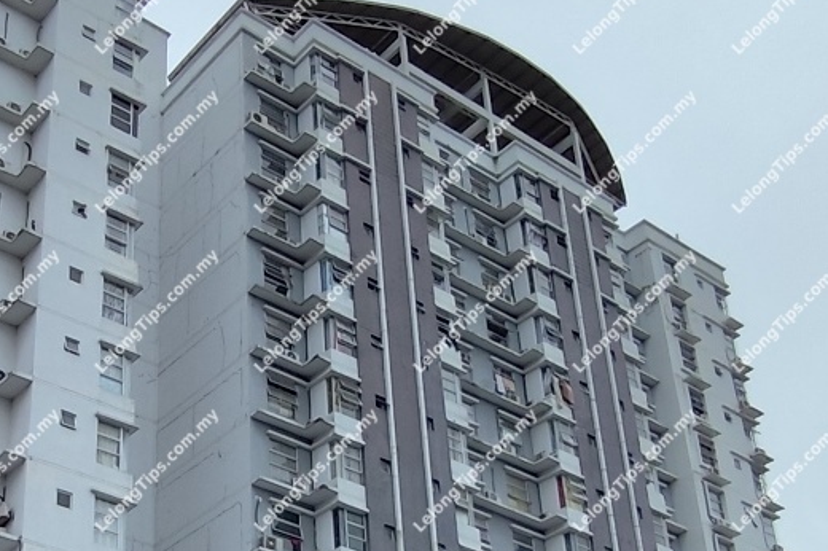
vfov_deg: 26.1
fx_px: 1149
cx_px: 275
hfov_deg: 39.2
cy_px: 499
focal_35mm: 50
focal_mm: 1.65
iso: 50
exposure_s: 1/2932
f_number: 2.2
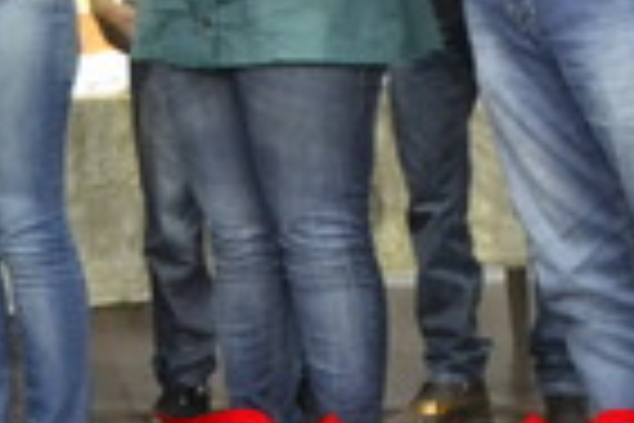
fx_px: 1849
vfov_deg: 12.8
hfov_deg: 17.4
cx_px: -330
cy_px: -36
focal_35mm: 105
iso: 3200
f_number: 3.5
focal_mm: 20
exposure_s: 1/13
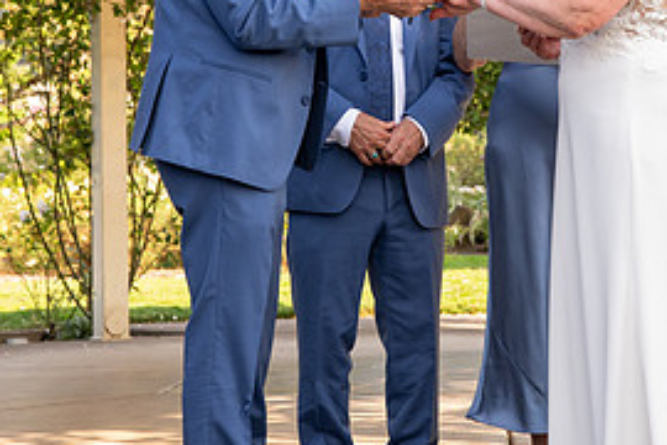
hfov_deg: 15.4
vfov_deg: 10.2
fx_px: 2464
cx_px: 415
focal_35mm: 133
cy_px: 6
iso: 640
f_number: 5.6
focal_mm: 62
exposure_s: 1/400
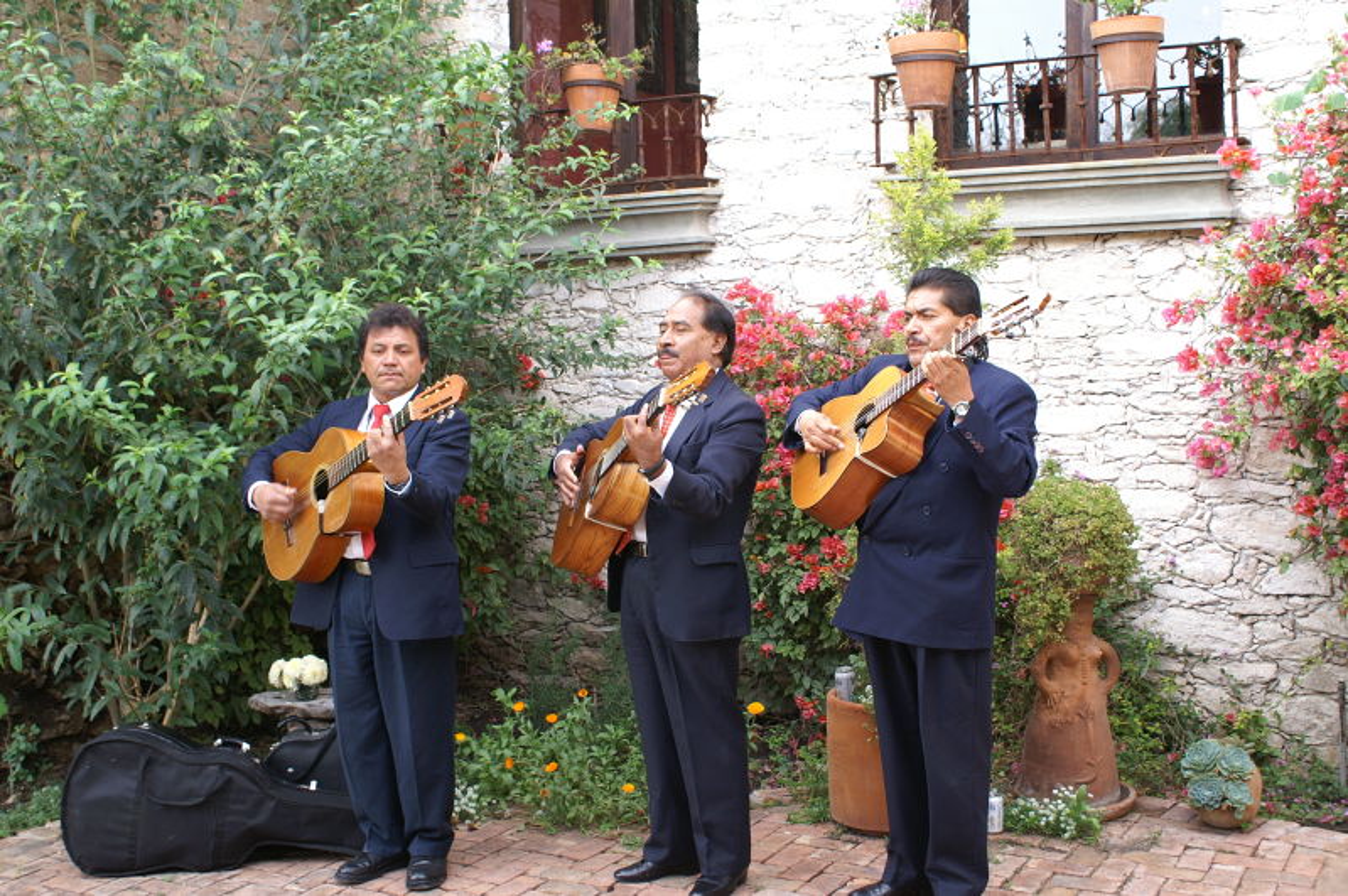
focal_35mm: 42
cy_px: 448
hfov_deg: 46.4
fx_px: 1571
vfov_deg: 31.8
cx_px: 674
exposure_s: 1/60
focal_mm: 28
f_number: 5
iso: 100
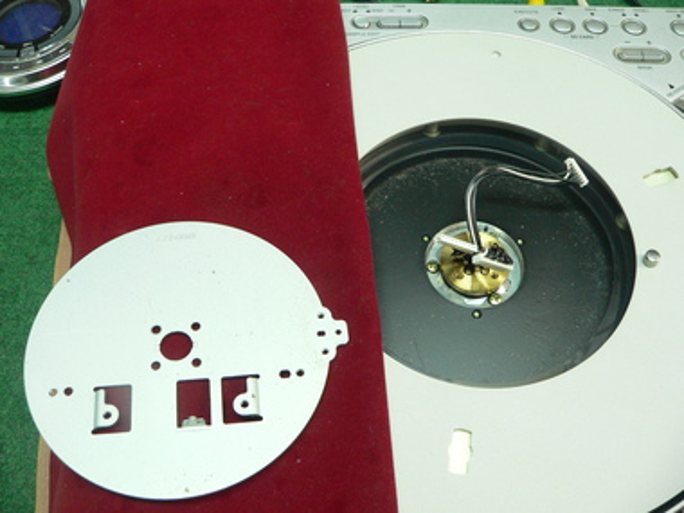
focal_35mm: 36
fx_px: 711
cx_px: 342
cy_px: 256
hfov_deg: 51.4
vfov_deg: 39.7
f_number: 2.8
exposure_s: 1/13
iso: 200
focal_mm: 6
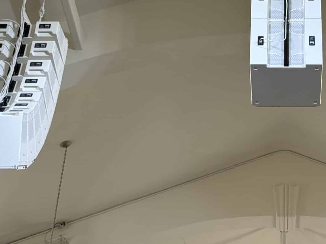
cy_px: 36
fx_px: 989
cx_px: 284
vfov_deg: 14.0
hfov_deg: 18.5
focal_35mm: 105
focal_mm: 6.76
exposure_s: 1/240
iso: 125
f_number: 1.78
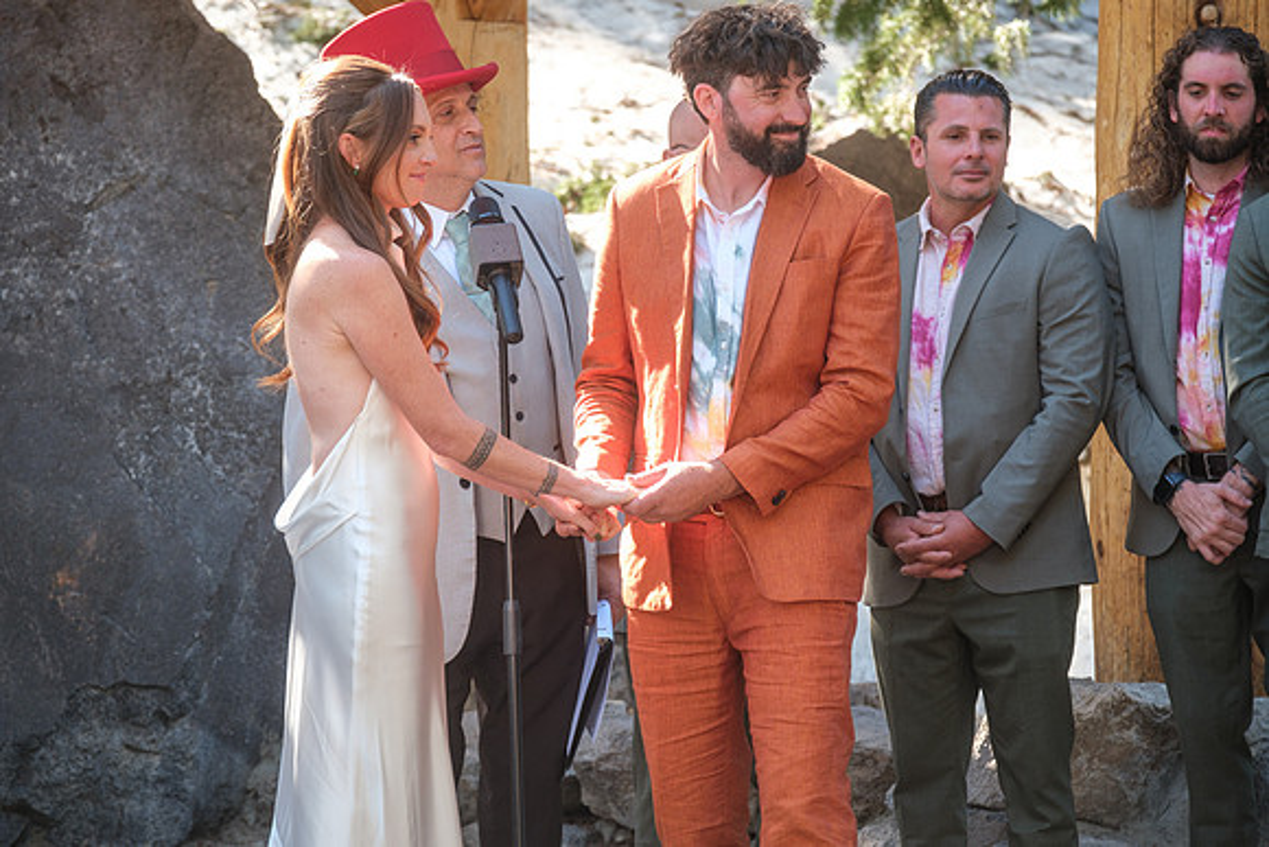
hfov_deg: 9.8
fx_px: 7404
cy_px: 424
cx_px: 634
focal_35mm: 210
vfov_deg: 6.5
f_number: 5.6
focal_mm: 140
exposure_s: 1/75
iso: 400
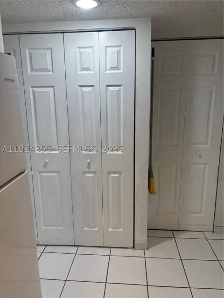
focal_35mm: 26
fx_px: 224
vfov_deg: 67.3
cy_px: 149
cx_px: 112
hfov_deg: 53.1
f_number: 1.6
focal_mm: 5.96
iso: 64
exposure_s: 1/120
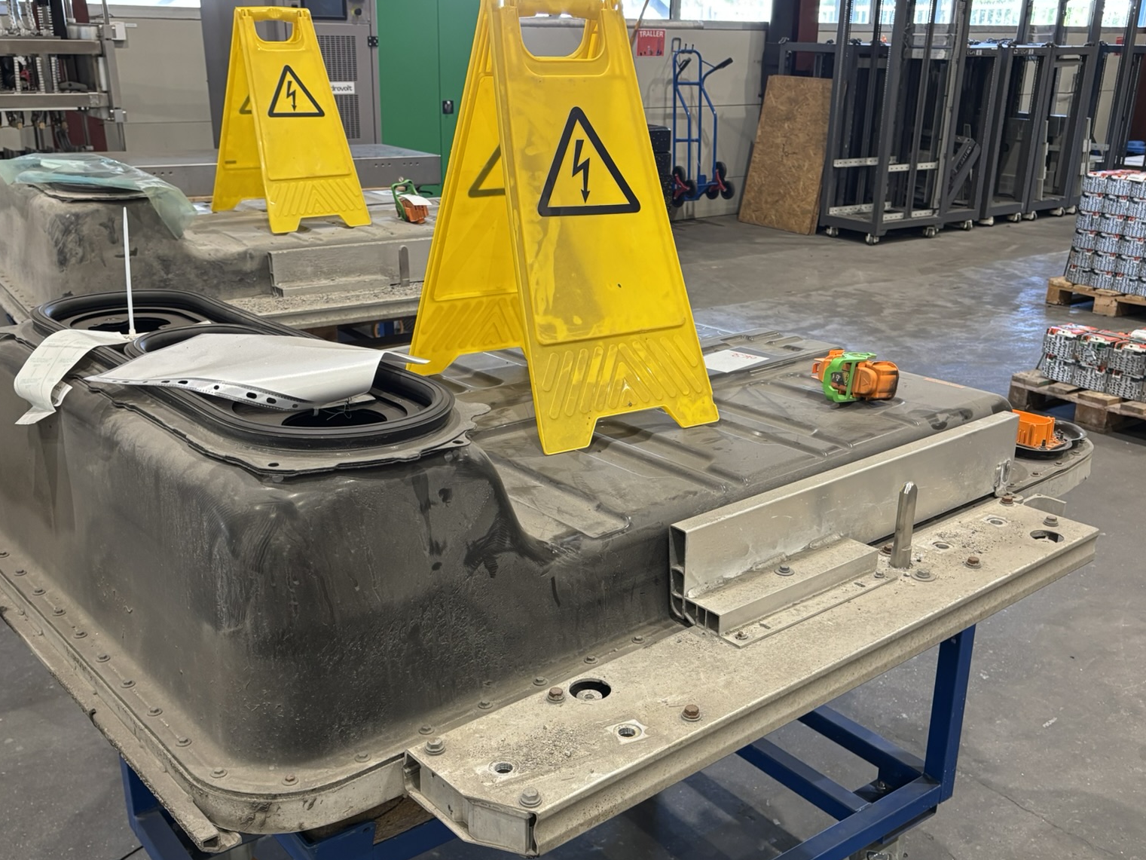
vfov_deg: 40.6
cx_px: 585
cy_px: 482
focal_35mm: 35
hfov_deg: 52.6
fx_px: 1159
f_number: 1.6
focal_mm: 5.96
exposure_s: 1/60
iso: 200
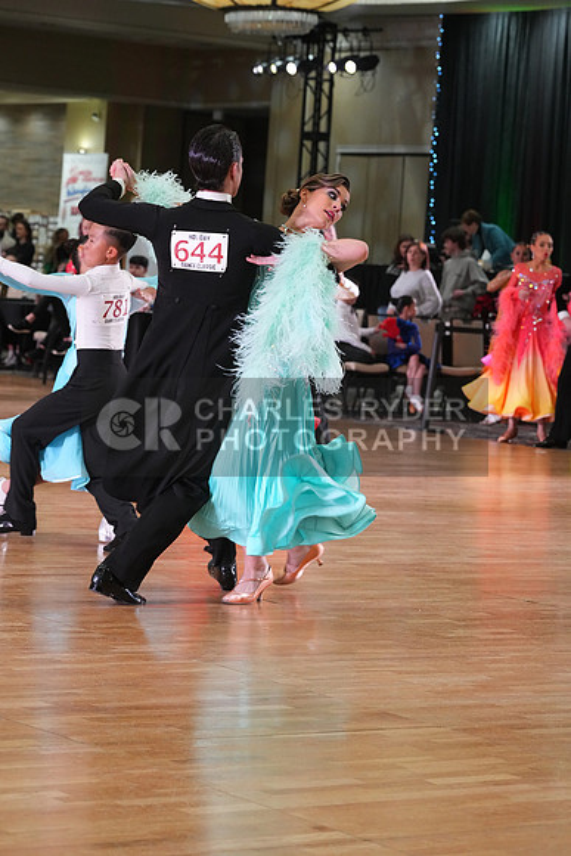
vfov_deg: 18.3
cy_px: 428
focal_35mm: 112
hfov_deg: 12.2
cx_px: 286
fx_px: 2663
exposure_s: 1/200
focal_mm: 112
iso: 4000
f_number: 6.3
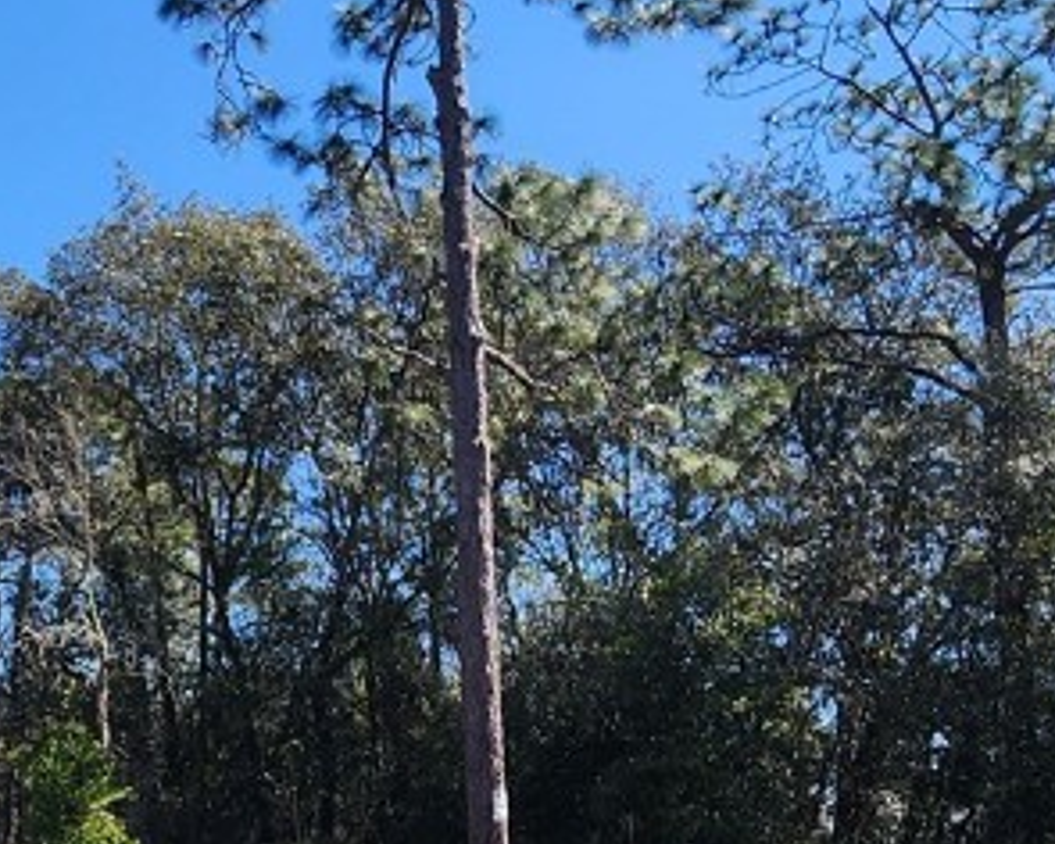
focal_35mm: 44
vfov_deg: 33.4
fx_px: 1374
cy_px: 647
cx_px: 68
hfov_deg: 38.5
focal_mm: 2.2
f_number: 2.2
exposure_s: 1/1067
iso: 50
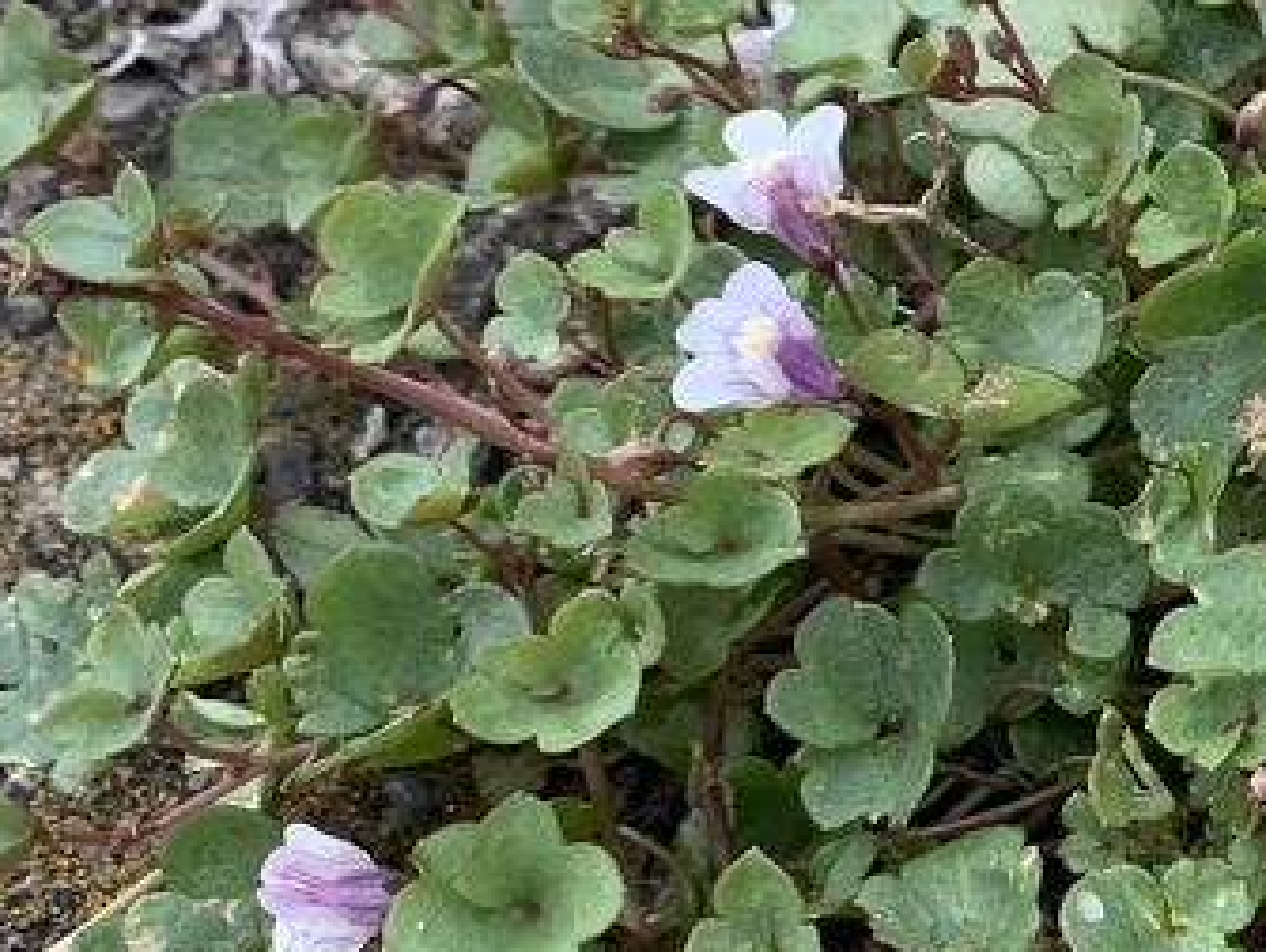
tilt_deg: -55.7
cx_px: 2079
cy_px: 185
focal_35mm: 93
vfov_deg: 15.8
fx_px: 3405
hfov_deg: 18.0
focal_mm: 4.25
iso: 40
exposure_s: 1/121
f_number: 1.8
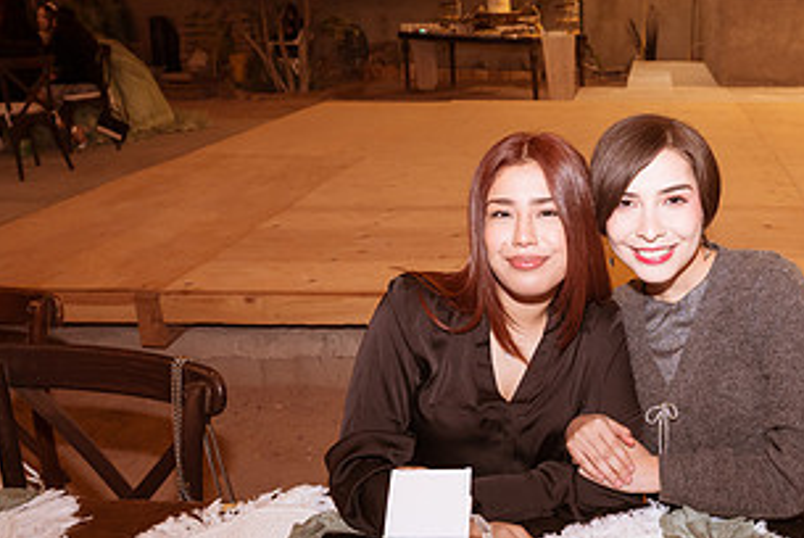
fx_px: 849
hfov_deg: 47.6
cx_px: 654
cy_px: 276
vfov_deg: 35.1
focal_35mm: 38
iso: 1600
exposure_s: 1/30
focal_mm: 20
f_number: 4.5
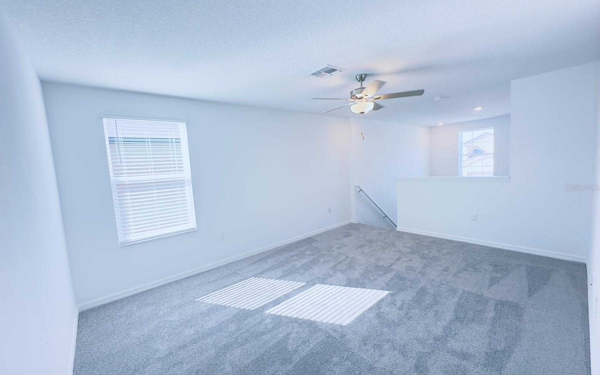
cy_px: 187
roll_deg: +2.8
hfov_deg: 101.5
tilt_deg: -3.9
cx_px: 298
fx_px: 245
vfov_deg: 74.8
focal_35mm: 15
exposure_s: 1/120
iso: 100
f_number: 2.2
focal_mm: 2.22
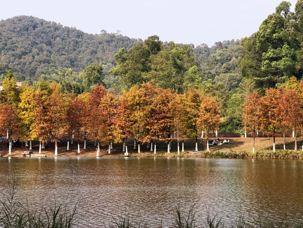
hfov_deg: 19.6
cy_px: 114
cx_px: 152
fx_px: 875
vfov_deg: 14.8
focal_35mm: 100
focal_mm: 16.89
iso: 40
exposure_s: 1/631
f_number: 2.8
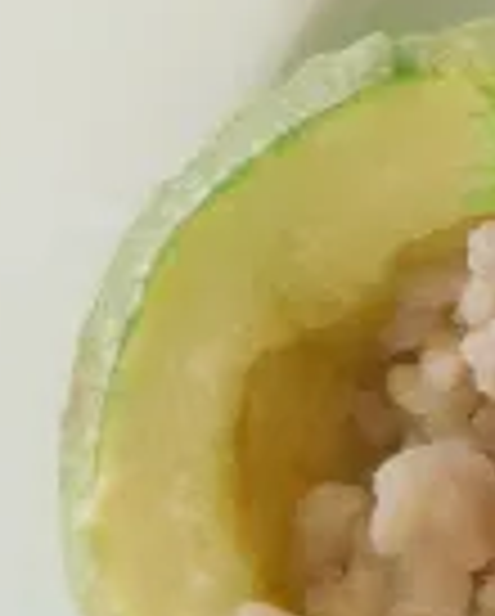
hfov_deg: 10.8
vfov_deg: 14.7
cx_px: 990
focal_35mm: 131
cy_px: 337
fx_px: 2394
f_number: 3
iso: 220
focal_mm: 4
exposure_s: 1/30
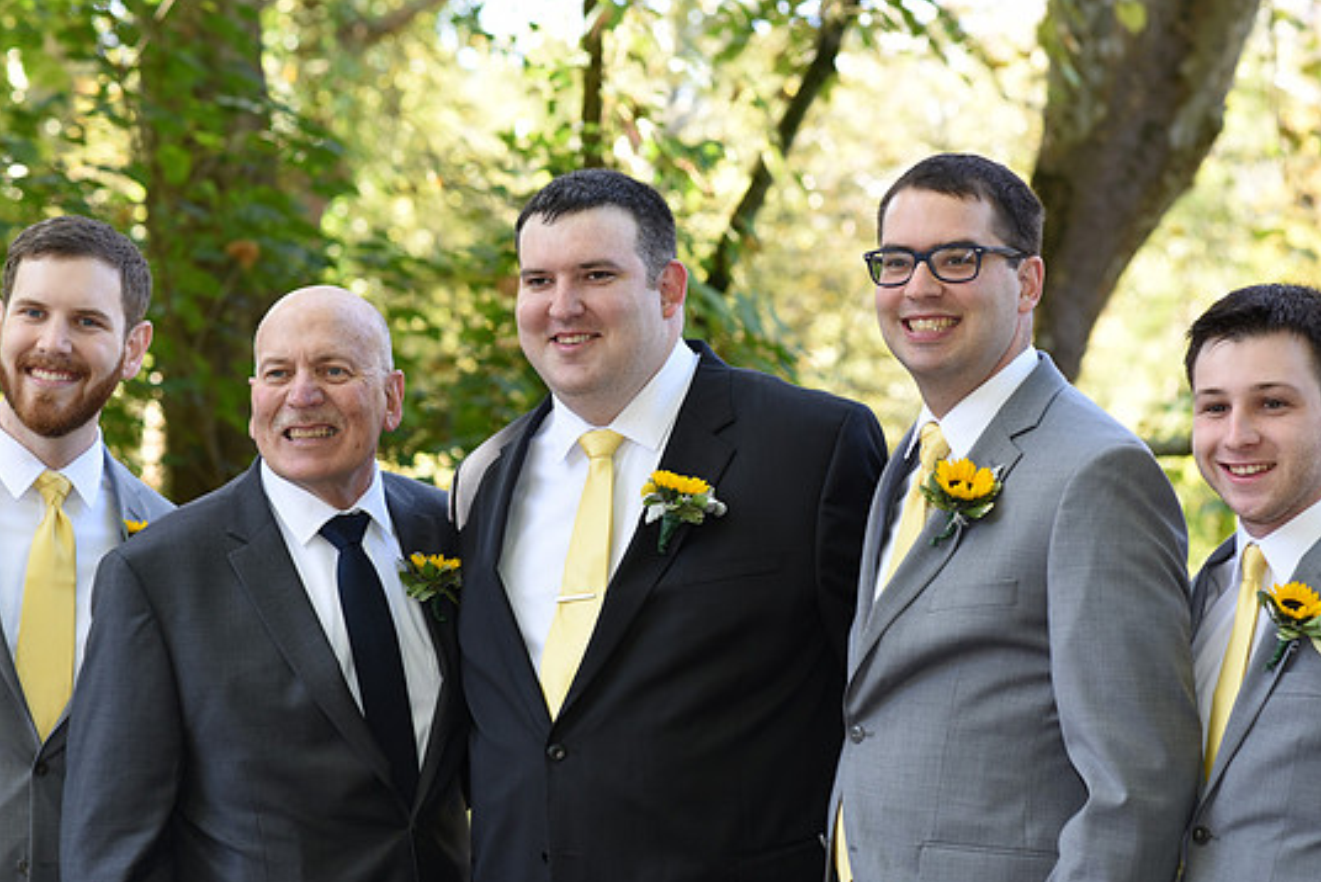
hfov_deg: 22.1
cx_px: 648
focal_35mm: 92
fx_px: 3378
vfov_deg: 14.9
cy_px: 450
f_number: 4.5
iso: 500
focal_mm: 85
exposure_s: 1/200
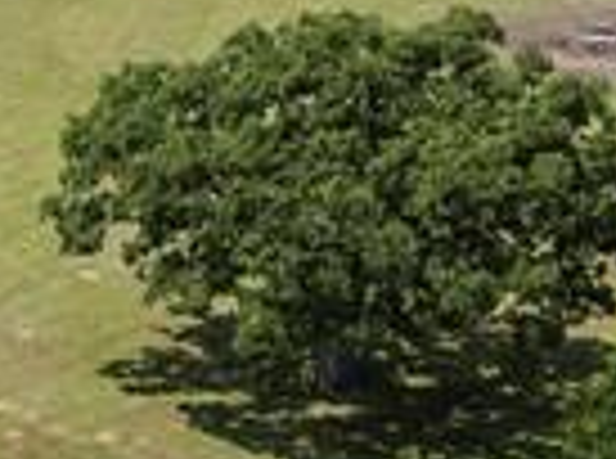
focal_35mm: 180
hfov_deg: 10.4
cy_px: 360
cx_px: -481
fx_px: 3195
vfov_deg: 8.2
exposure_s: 1/2000
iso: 100
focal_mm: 6.72
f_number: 1.7
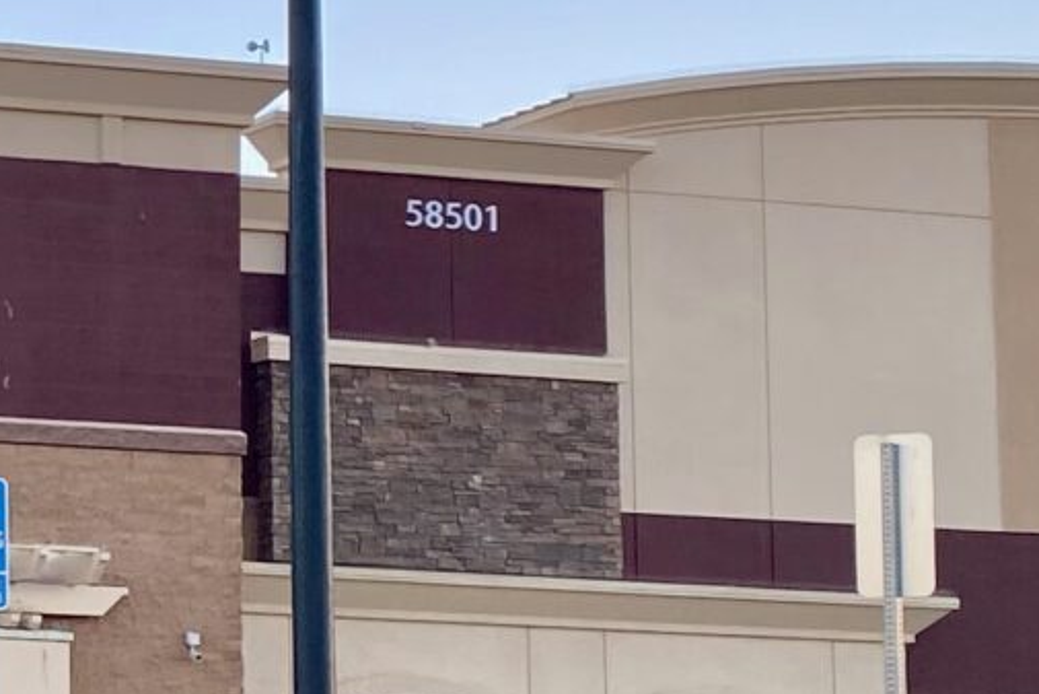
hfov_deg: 14.3
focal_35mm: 137
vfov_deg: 10.0
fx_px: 3955
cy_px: 278
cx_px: -319
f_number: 1.8
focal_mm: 4.25
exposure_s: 1/288
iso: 32
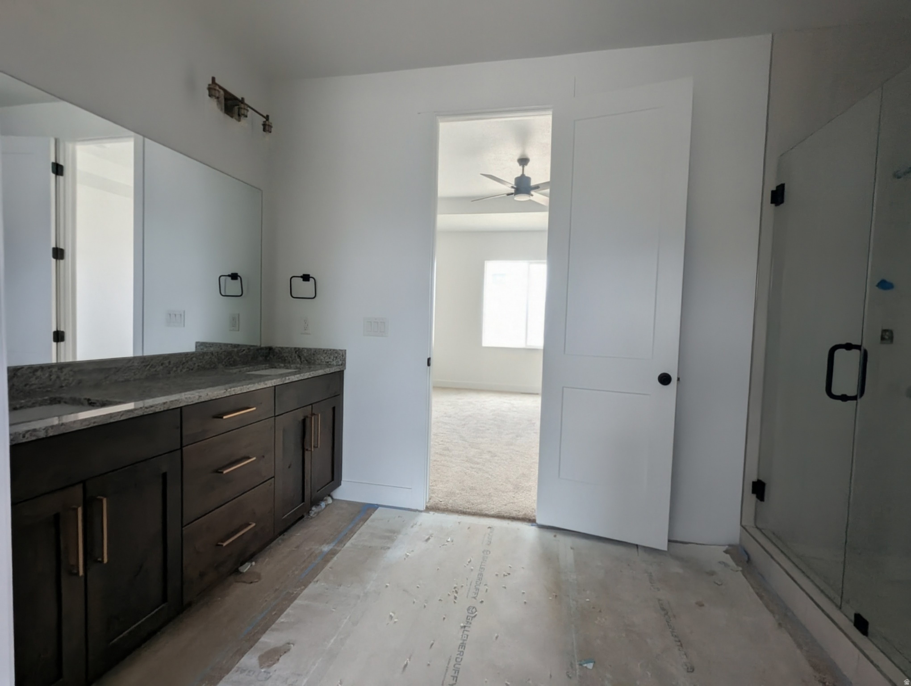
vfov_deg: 78.2
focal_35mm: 16
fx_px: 422
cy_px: 343
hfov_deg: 94.4
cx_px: 456
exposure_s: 1/118
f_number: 2.2
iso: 100
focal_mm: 2.35
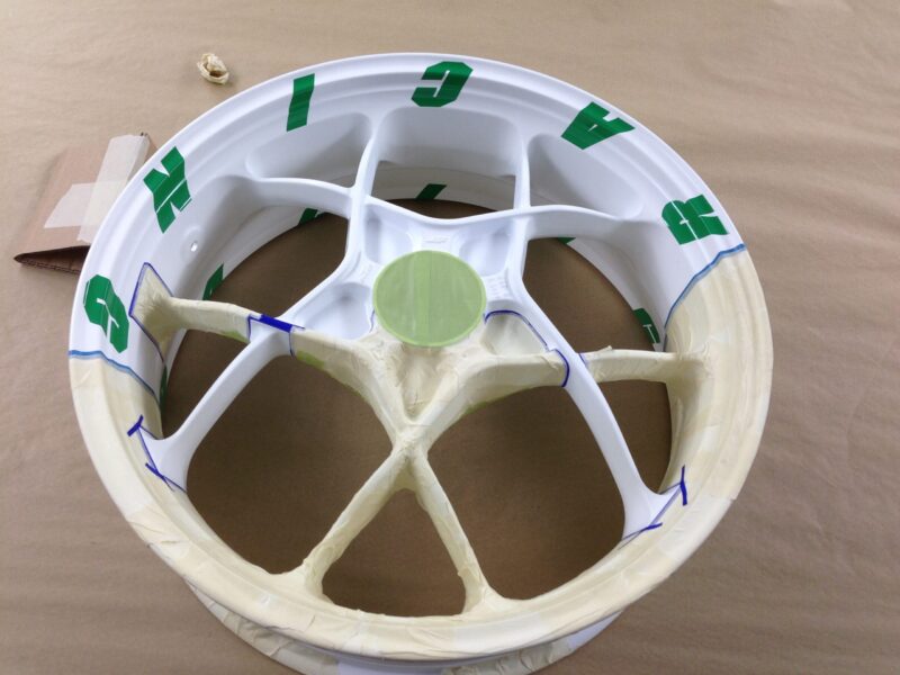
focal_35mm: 33
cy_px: 338
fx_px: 858
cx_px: 450
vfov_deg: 42.9
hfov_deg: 55.4
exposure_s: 1/60
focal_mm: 4.13
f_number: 2.4
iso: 64
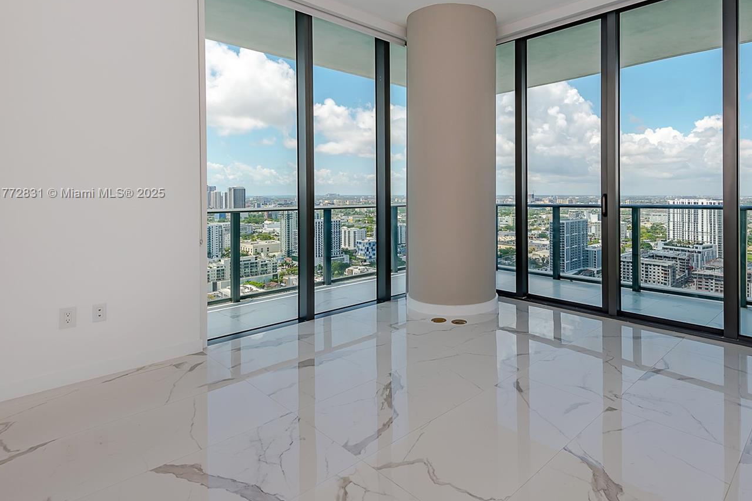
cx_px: 446
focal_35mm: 20
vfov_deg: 61.2
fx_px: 418
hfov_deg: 83.1
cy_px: 194
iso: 100
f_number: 8
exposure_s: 1/250
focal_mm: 16
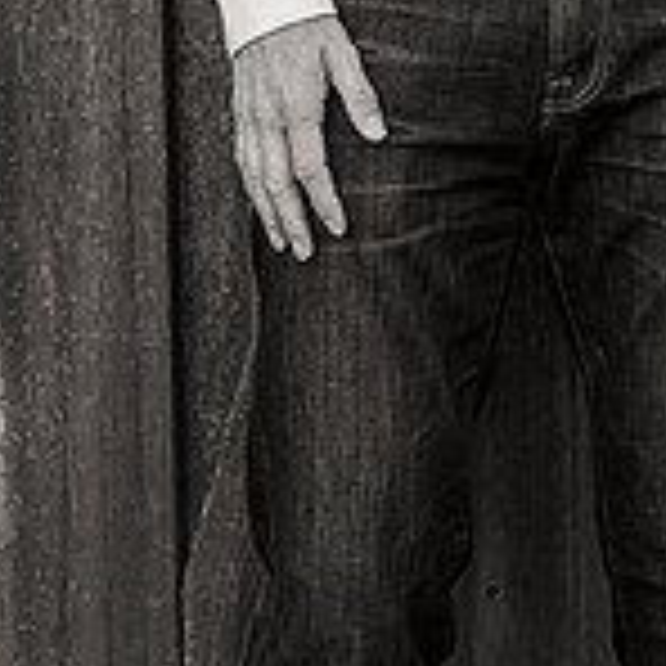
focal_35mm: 232
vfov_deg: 7.5
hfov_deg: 7.3
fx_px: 5050
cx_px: 1284
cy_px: 361
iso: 640
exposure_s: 1/125
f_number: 6.3
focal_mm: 62
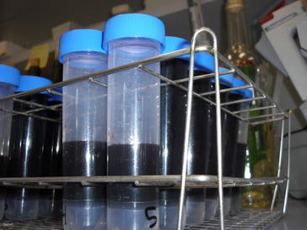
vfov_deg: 37.7
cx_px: 154
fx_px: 337
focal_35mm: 38
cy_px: 115
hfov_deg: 49.0
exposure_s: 1/60
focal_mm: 6.2
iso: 100
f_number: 2.8
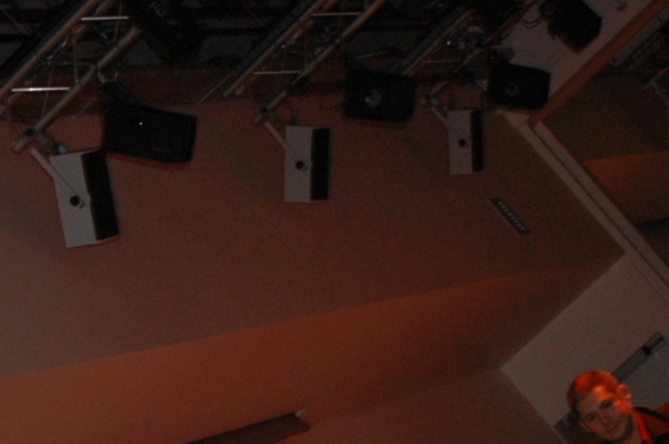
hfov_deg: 10.2
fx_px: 3749
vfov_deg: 6.6
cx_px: 485
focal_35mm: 202
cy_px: 822
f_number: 5
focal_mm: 34
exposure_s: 1/60
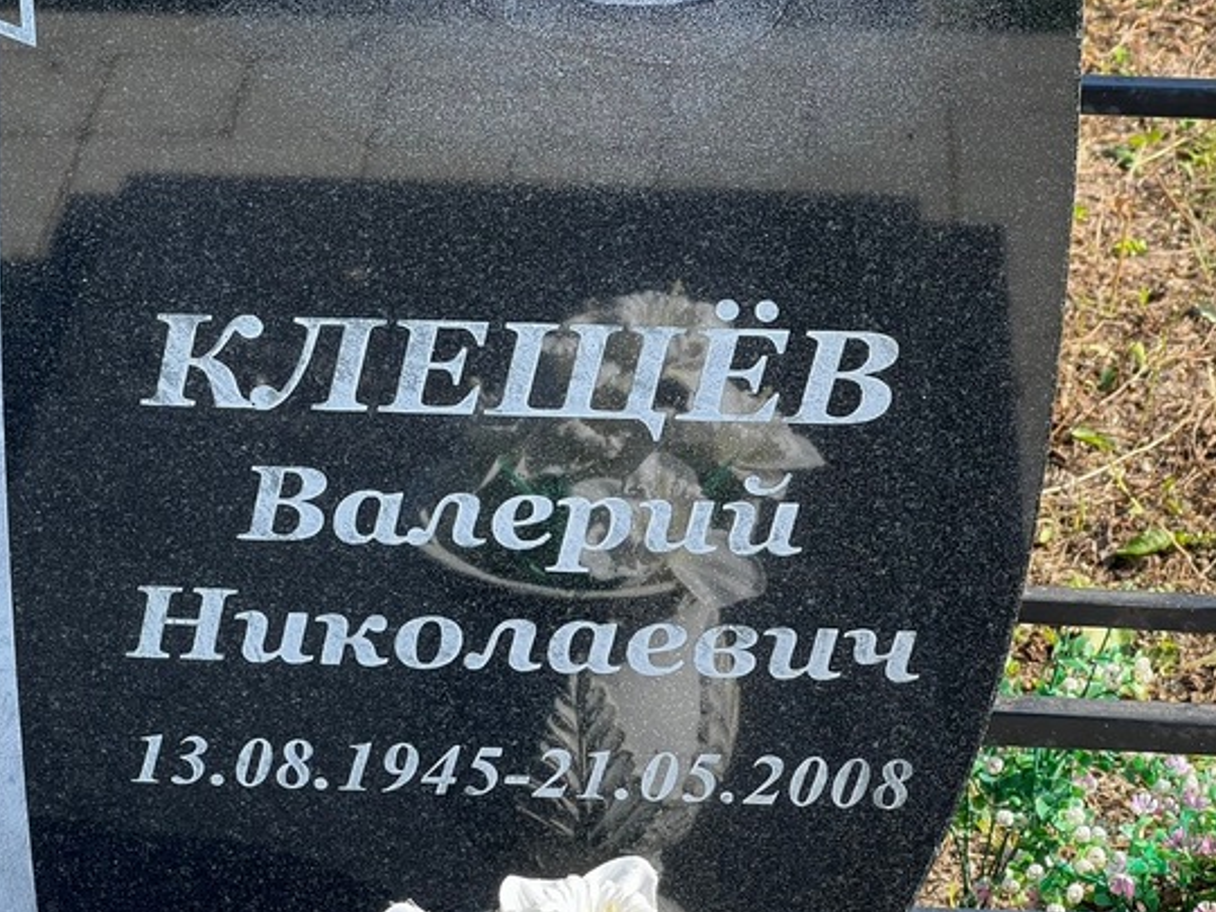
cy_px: 450
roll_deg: +0.3
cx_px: 468
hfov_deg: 17.2
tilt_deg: -28.9
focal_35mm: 114
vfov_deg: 13.0
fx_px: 4005
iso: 32
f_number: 2.8
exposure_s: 1/151
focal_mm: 9
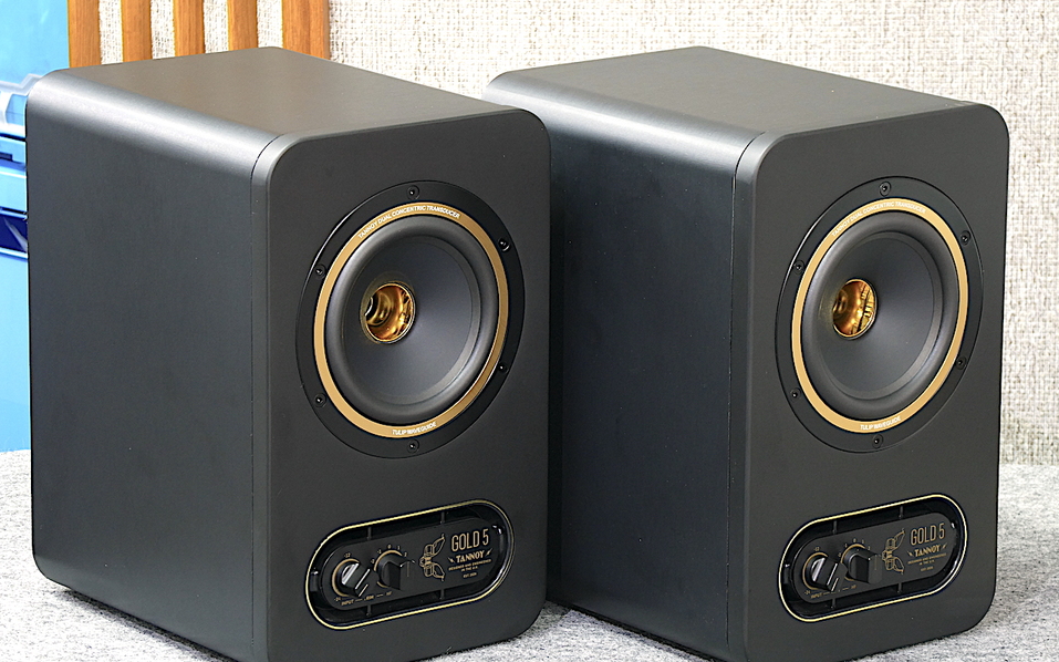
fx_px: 4387
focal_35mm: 152
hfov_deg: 13.8
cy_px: 354
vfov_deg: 8.6
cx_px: 529
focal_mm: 25.6
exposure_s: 1.6
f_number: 5.4
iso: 100
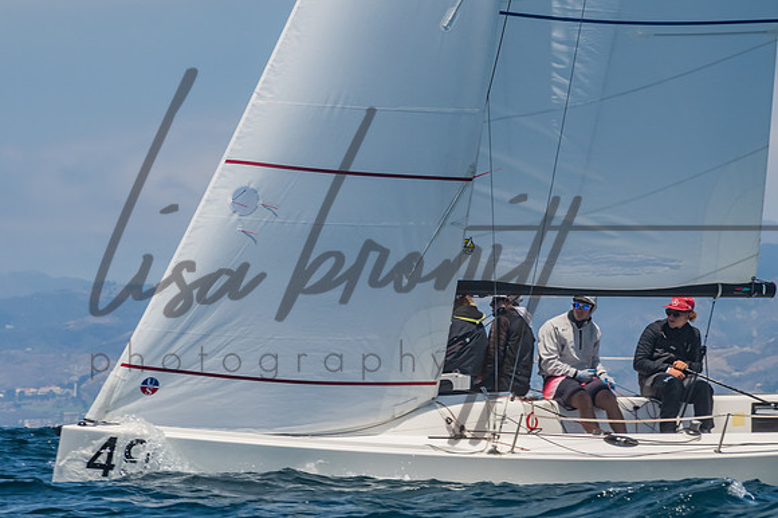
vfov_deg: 4.2
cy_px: 259
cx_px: 383
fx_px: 6984
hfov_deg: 6.4
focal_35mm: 323
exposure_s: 1/1000
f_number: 14
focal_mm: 210
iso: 640
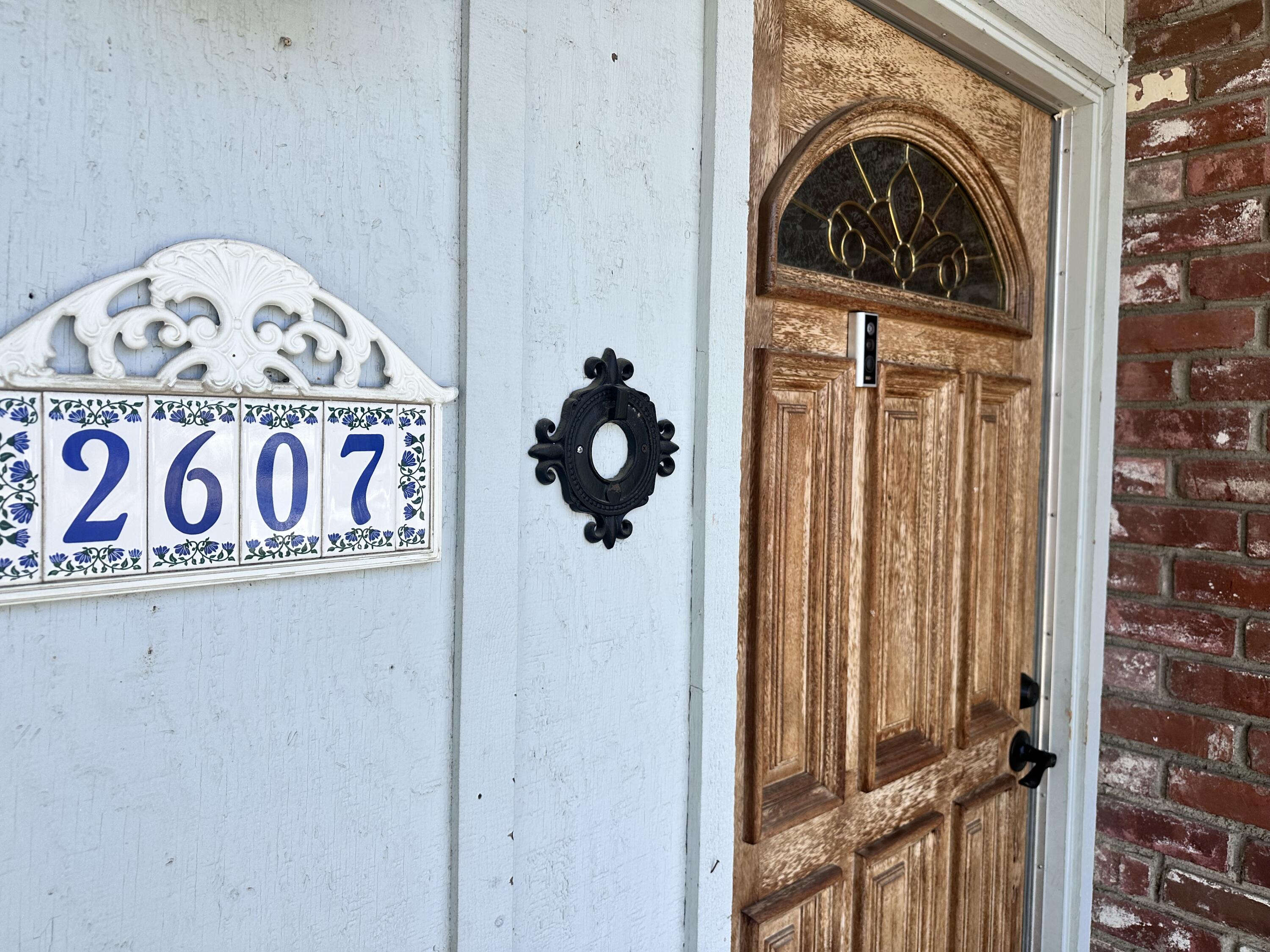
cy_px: 476
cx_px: 635
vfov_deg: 56.8
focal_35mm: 24
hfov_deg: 71.6
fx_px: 881
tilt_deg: -1.6
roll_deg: -1.7
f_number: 1.78
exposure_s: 1/1272
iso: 80
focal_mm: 6.86
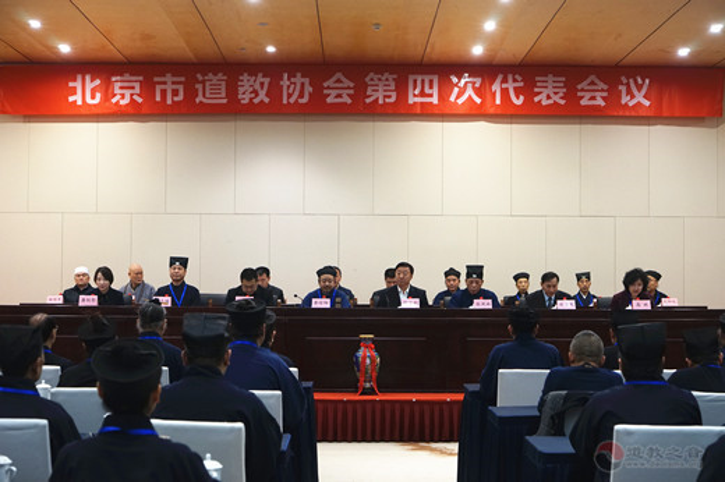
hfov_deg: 34.0
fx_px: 1187
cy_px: 241
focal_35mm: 59
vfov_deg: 23.0
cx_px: 362
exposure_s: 1/60
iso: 1600
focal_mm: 59
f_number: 4
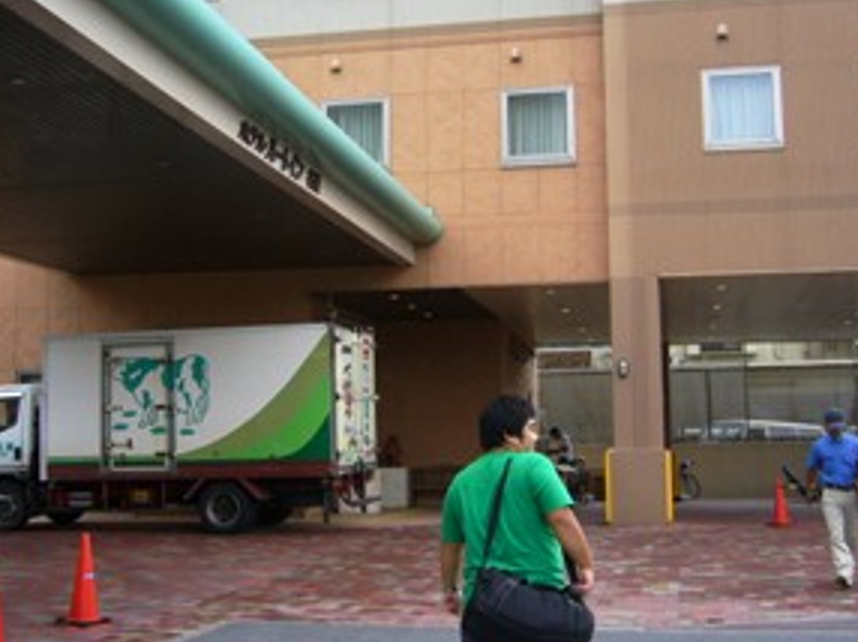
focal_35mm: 49
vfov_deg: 29.6
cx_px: 441
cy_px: 273
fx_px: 1214
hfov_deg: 38.9
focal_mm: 5.8
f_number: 2.8
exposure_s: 1/400
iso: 80
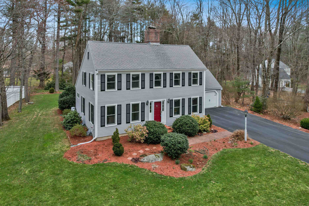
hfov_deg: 78.6
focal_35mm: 22
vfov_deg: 57.2
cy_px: 103
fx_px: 189
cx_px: 154
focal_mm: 8.38
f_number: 2.8
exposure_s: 1/800
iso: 110
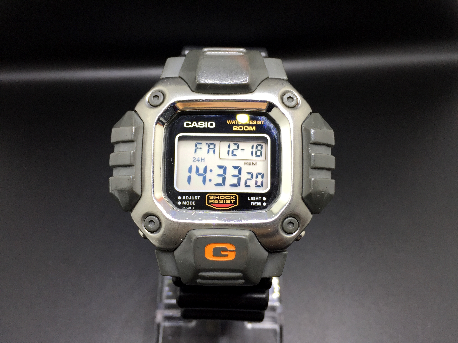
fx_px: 384
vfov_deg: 48.2
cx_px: 229
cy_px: 172
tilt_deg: -54.3
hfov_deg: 61.7
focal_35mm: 29
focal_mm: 4.15
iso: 40
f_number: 2.2
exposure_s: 1/120
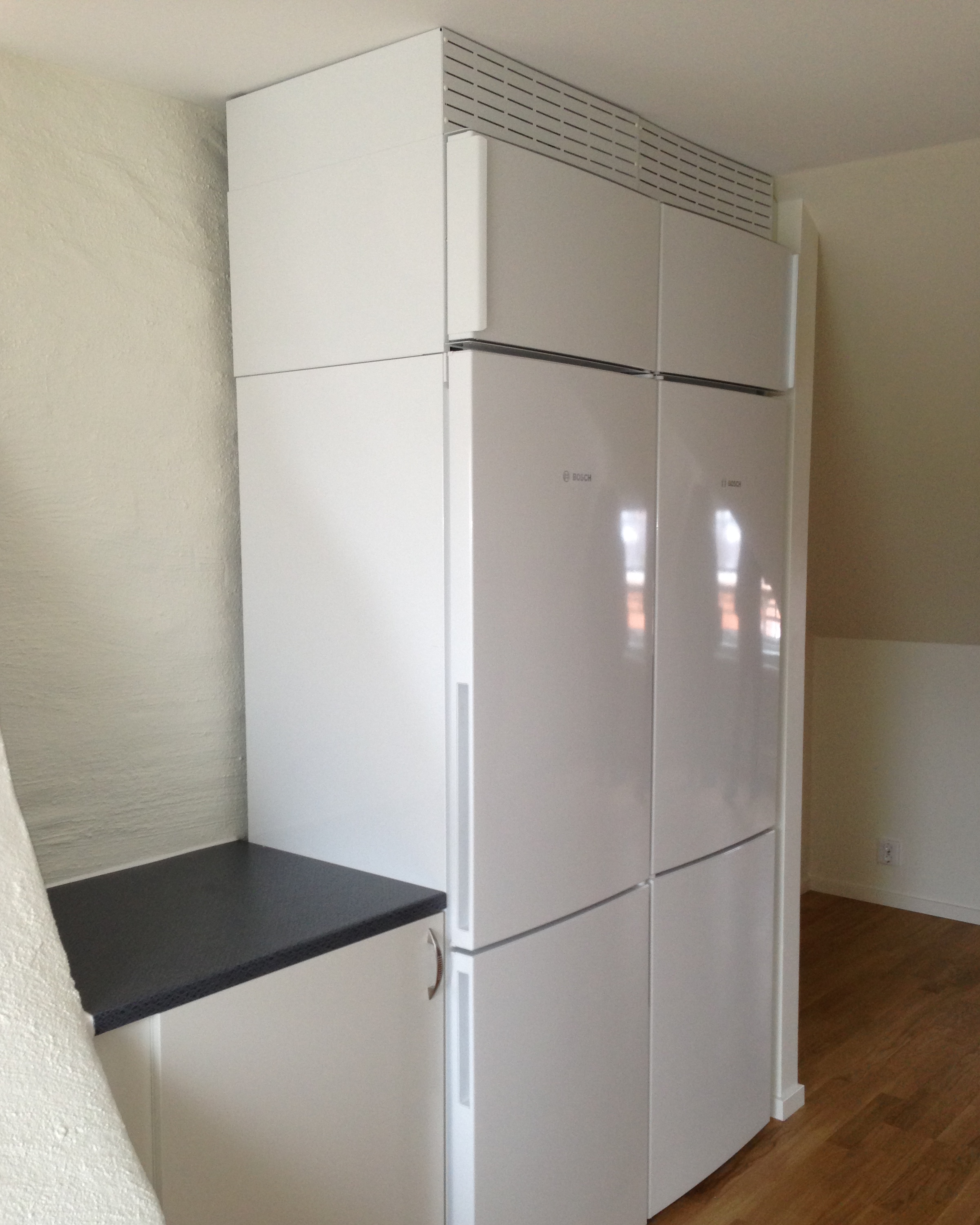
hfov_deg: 42.2
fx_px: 1269
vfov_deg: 51.5
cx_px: 486
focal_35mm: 35
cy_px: 665
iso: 100
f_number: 2.4
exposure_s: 1/20
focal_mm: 4.13
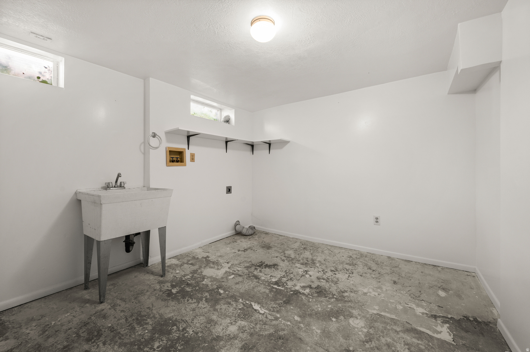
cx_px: 265
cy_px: 176
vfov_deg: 81.1
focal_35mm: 14
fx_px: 206
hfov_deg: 104.3
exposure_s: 1/2.5
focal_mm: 14
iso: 500
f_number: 7.1
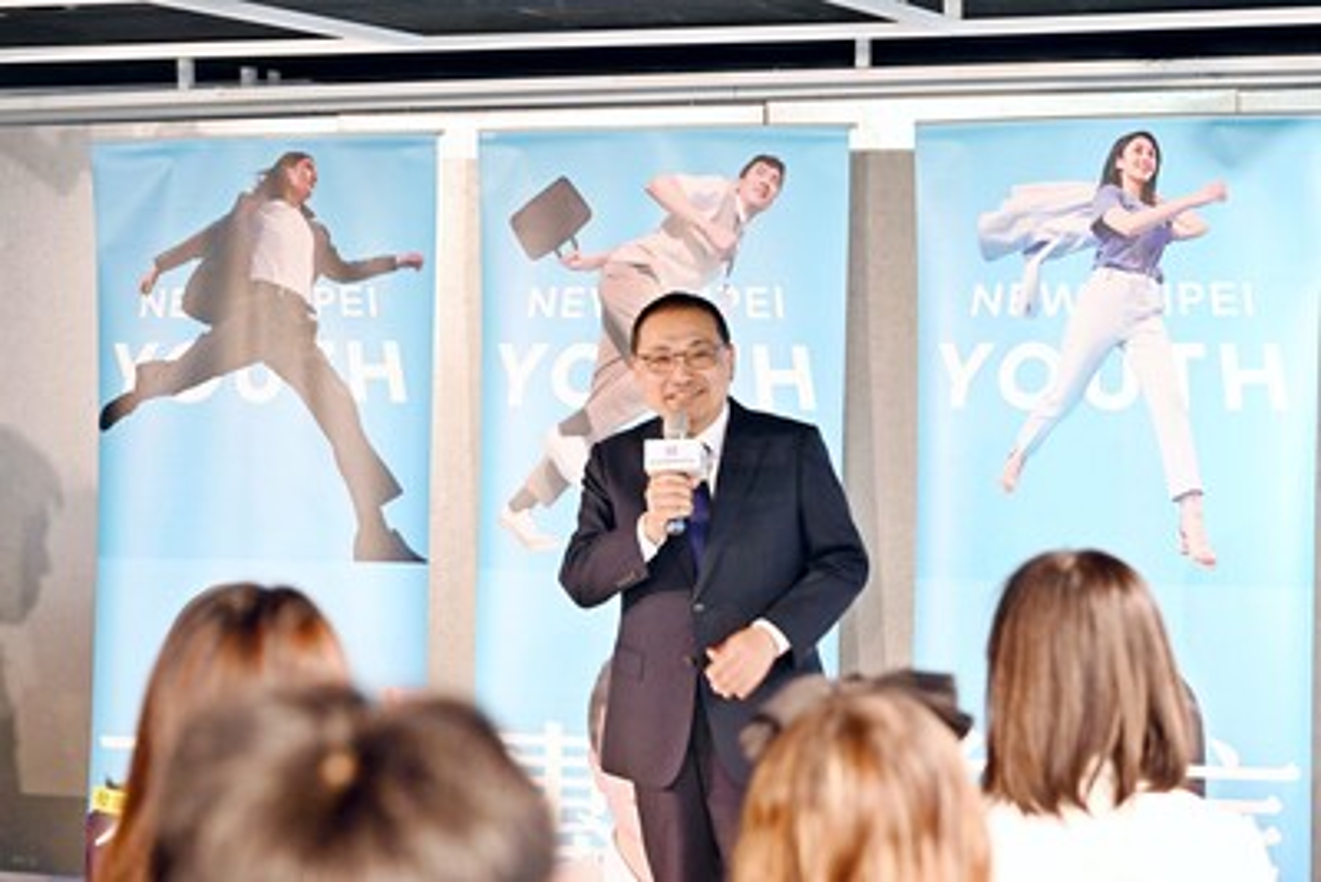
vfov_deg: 16.1
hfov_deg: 23.9
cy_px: 441
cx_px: 660
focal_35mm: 85
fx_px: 3120
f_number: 4.5
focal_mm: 85
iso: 2000
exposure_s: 1/125
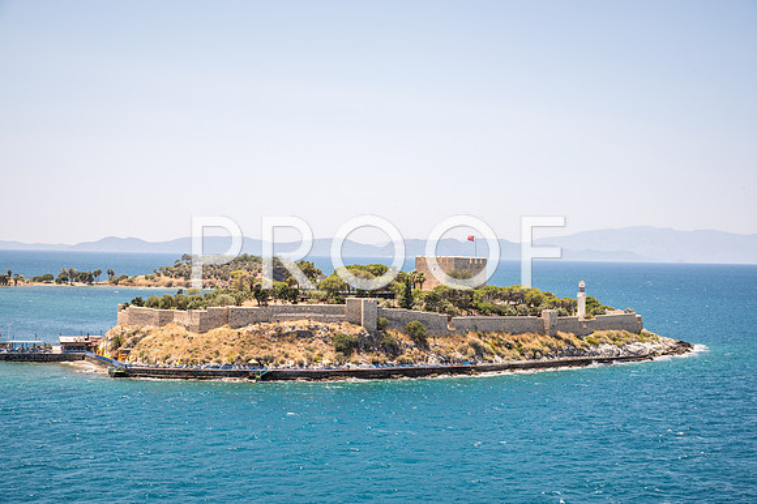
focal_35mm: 55
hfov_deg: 36.3
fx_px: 1156
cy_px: 252
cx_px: 378
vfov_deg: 24.6
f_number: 8
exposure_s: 1/250
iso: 100
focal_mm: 55
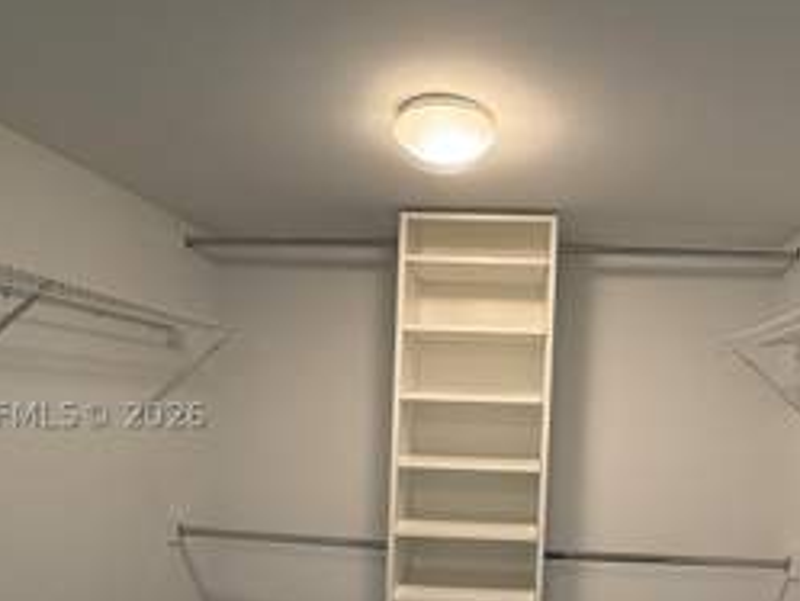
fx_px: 624
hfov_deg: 64.3
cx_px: 501
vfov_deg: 50.2
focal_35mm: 27
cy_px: 415
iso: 320
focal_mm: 2.22
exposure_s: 1/60
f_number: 2.2
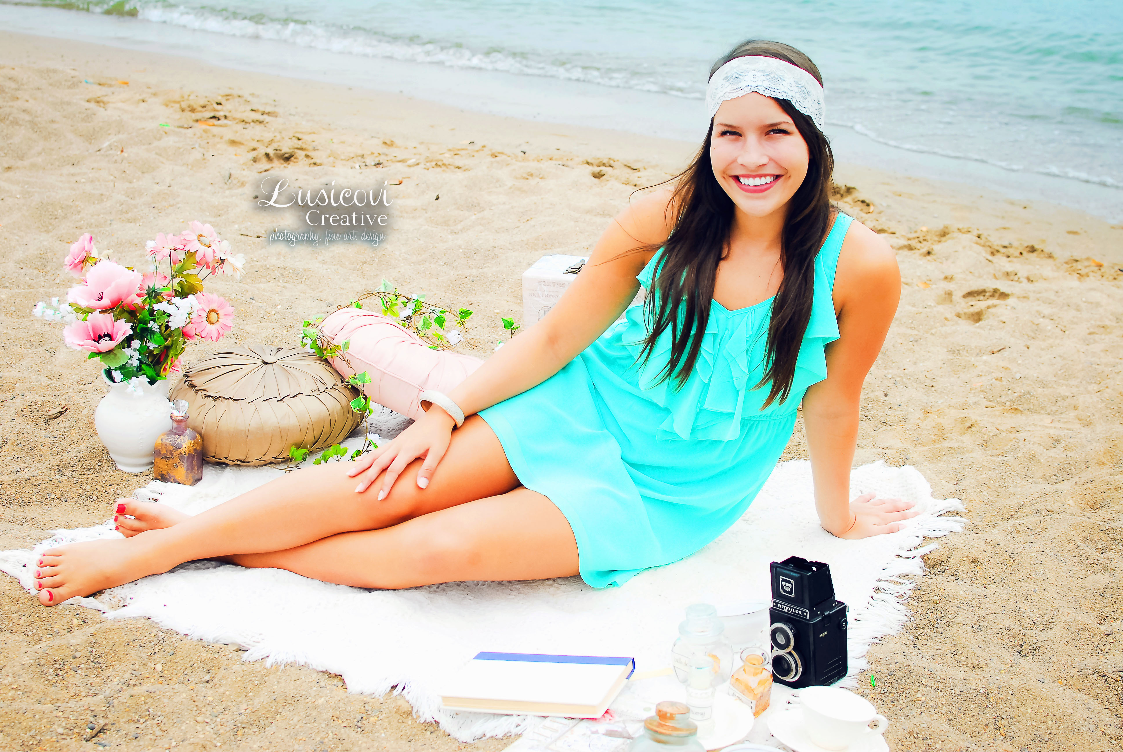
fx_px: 1640
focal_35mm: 52
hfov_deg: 37.8
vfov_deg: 25.8
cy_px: 376
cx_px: 562
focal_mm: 35
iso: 400
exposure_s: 1/1250
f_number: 4.5
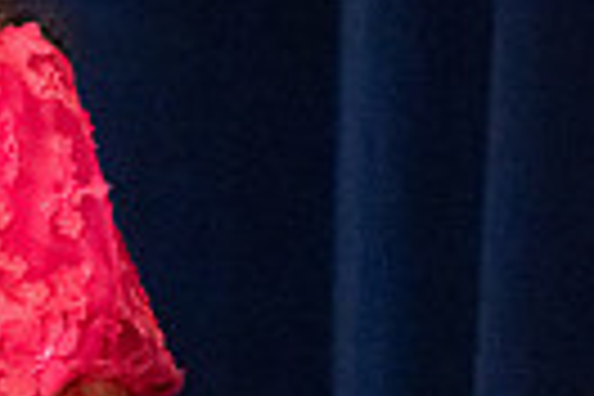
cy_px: 256
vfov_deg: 1.4
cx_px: -675
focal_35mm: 1008
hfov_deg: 2.0
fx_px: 16631
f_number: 5.6
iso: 16000
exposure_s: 1/500
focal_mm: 200
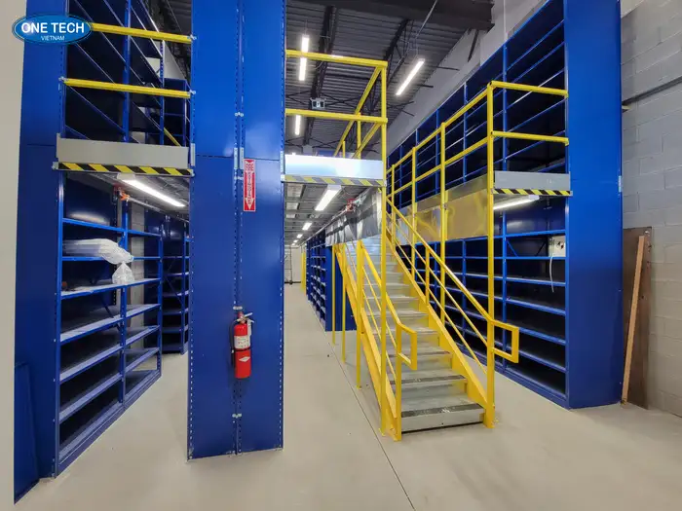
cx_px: 341
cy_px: 256
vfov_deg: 89.9
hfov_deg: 106.2
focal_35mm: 13
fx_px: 256
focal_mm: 2.2
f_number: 2.2
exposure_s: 1/59
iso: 160
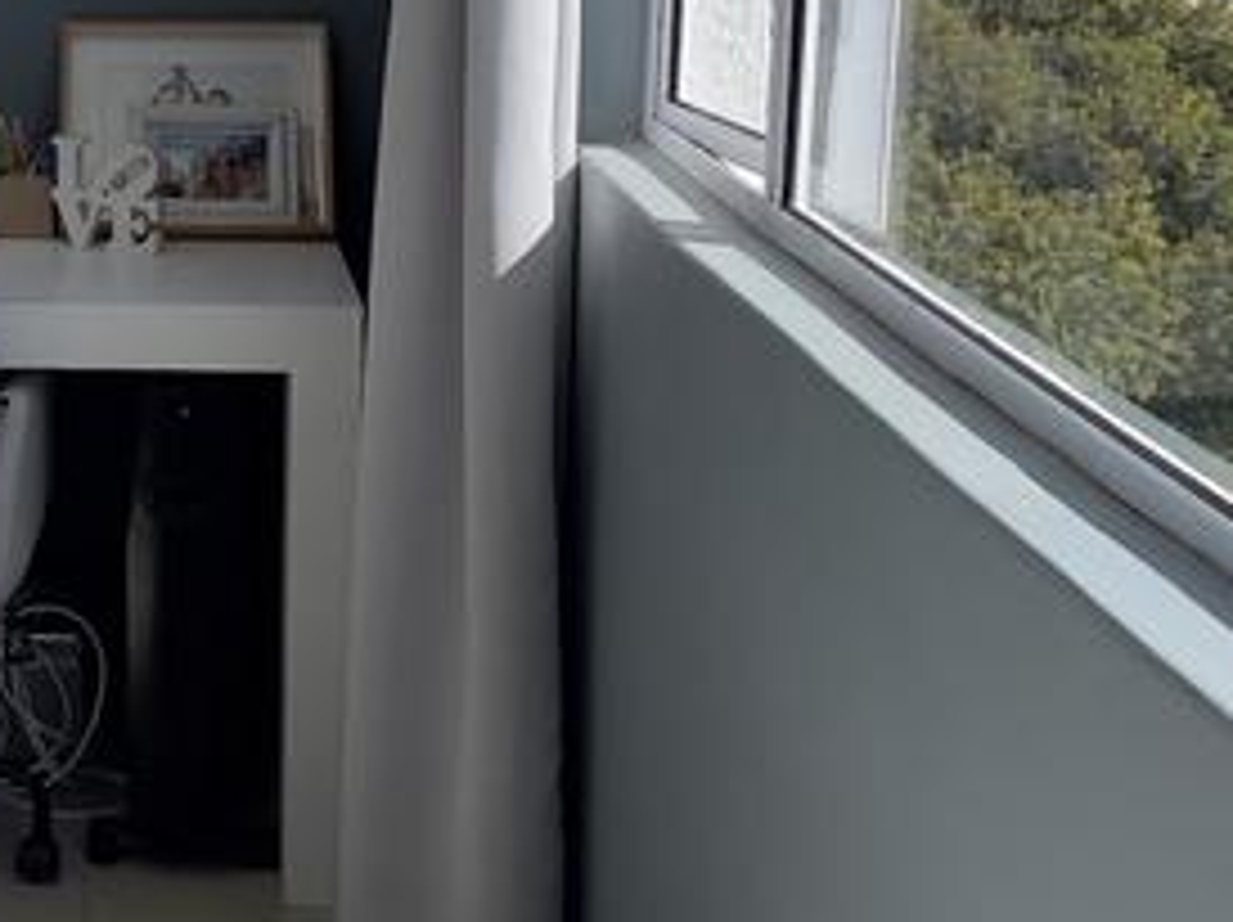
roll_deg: +0.6
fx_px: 2705
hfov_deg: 23.7
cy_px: 126
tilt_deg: -8.4
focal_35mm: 76
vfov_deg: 19.1
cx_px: -207
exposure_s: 1/2882
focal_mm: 4.2
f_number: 1.6
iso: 32
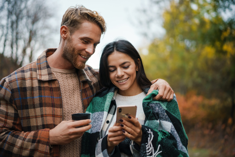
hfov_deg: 36.2
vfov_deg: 24.6
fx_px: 359
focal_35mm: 55
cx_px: 118
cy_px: 78
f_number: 1.8
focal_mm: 55
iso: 800
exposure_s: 1/640
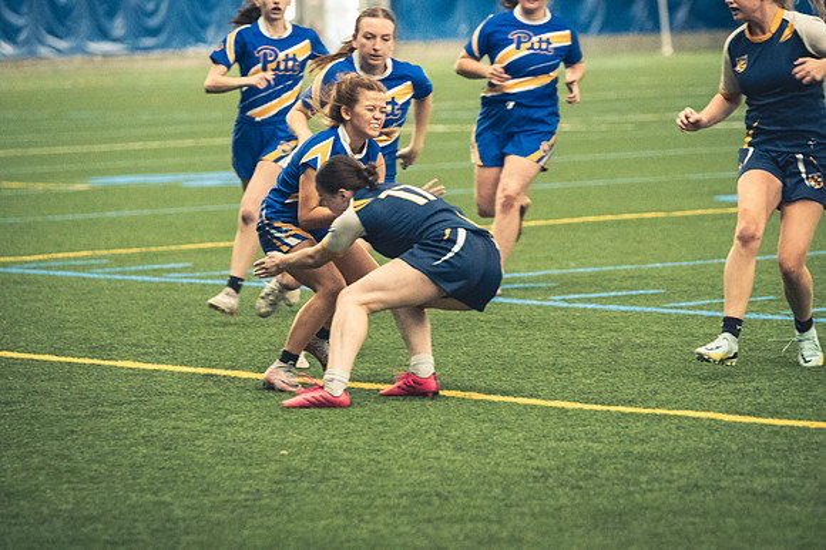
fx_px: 4976
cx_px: 413
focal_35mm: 217
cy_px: 275
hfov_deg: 9.5
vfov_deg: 6.3
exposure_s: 1/500
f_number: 2.8
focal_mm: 145
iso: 12800
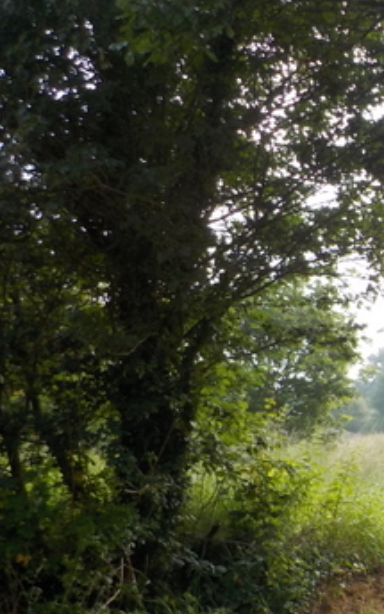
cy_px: 453
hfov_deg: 15.6
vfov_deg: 27.5
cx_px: 647
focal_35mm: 74
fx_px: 1239
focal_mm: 4.1
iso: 125
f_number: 3.3
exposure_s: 1/200
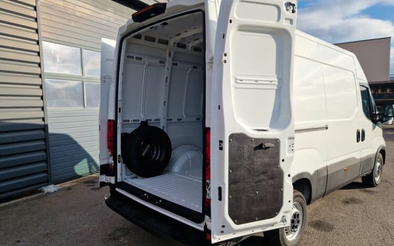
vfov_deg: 49.3
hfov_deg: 72.5
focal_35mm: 25
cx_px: 194
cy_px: 126
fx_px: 268
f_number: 1.8
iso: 50
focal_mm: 5.4
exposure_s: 1/11236
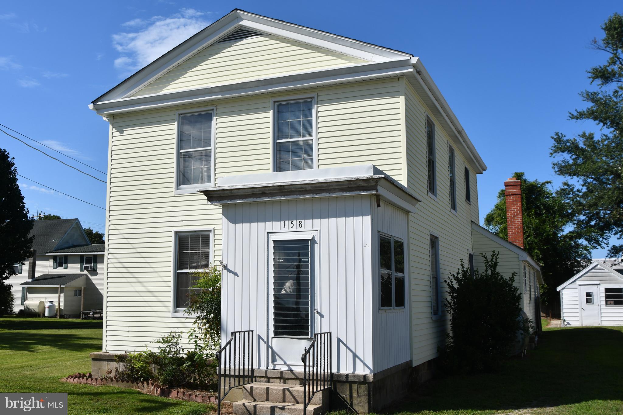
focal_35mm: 36
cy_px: 208
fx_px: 623
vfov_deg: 36.9
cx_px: 312
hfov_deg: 53.1
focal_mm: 24
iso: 100
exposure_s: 1/320
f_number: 9
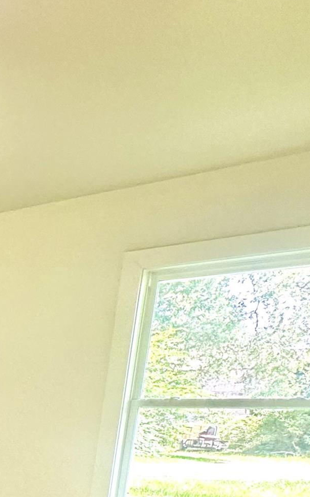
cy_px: 554
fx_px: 636
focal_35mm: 47
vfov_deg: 35.9
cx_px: -272
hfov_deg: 19.3
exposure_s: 1/120
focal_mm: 2.22
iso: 160
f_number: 2.2
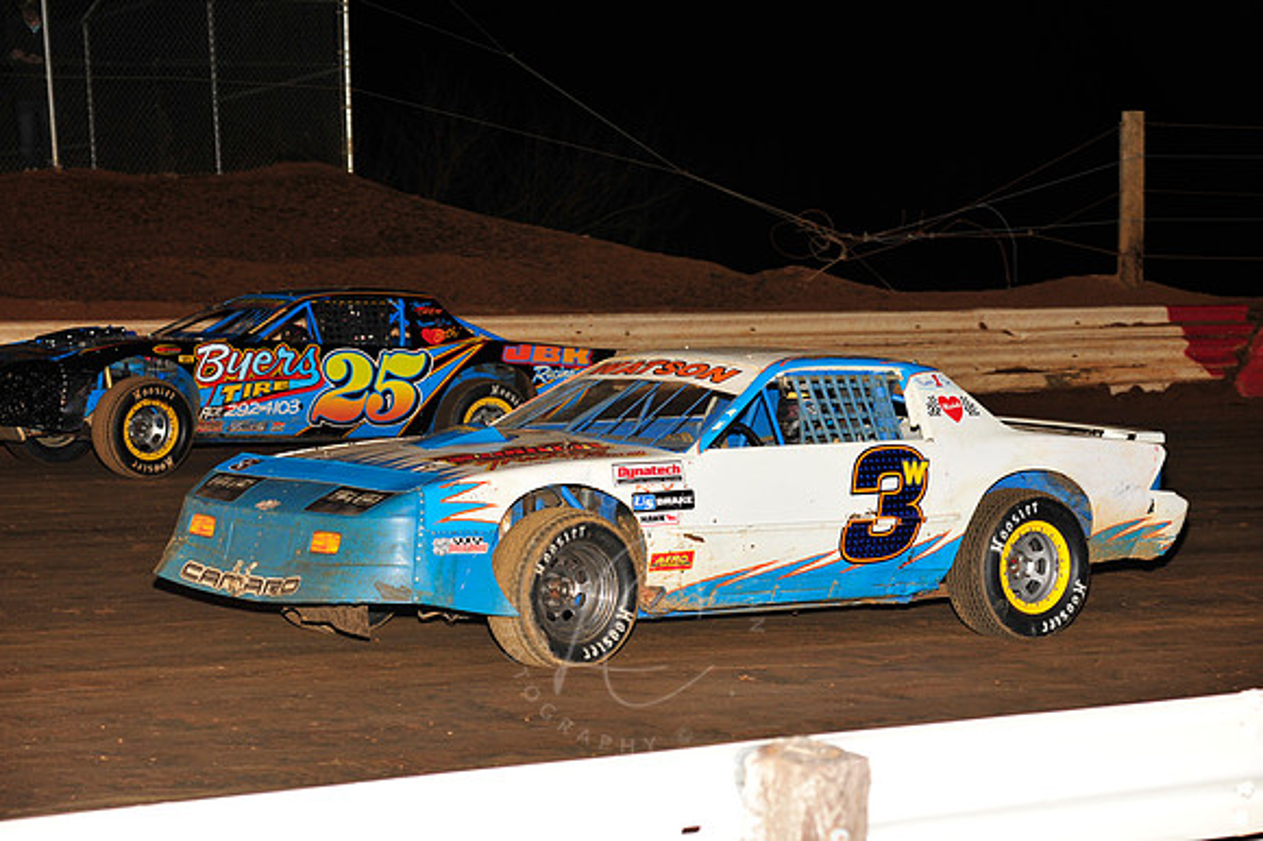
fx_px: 3927
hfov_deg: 18.3
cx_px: 632
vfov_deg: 12.2
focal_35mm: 112
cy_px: 420
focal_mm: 112
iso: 800
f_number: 6.3
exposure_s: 1/250
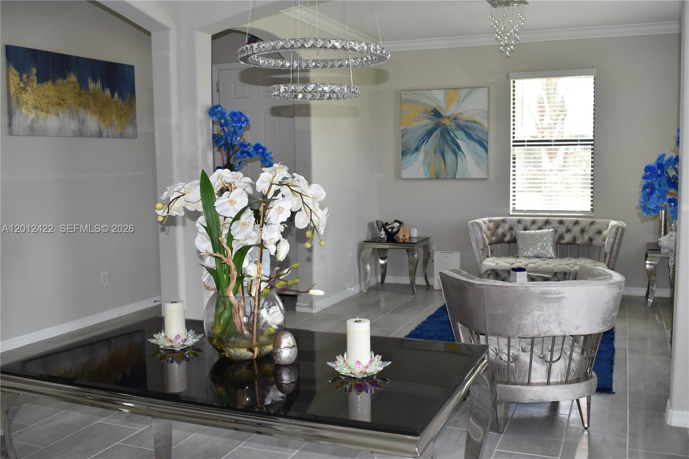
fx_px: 689
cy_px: 230
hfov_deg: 53.1
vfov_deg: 36.9
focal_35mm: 36
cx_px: 344
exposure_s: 1/125
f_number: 5.6
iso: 560
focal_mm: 24
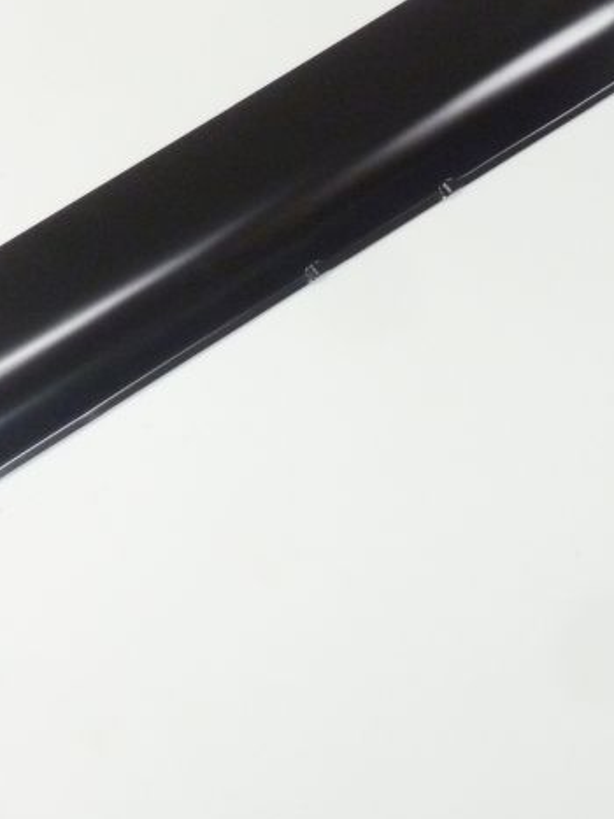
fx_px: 2461
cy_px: 417
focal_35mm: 104
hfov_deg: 13.9
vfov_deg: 18.9
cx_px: -66
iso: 400
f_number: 3.8
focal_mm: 8.5
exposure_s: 1/13
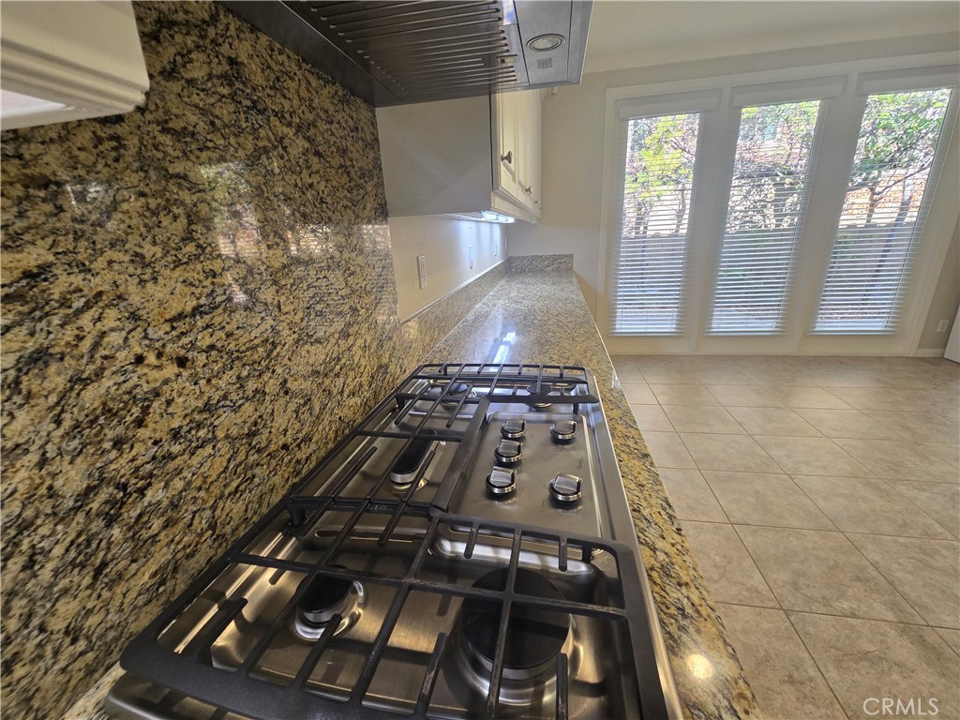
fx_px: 361
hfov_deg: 106.2
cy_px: 360
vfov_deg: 89.9
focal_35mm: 13
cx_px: 480
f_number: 2.2
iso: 125
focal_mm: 2.2
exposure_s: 1/60
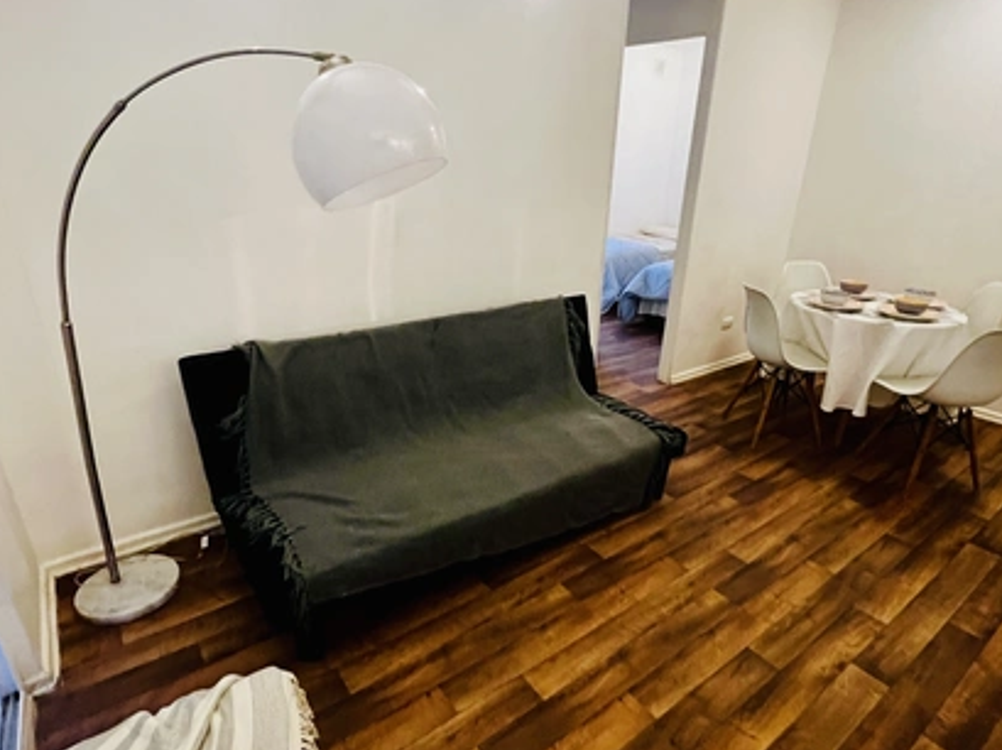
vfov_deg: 85.5
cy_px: 397
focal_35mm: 14
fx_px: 405
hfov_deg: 102.1
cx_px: 512
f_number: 1.8
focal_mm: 1.57
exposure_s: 1/50
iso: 640
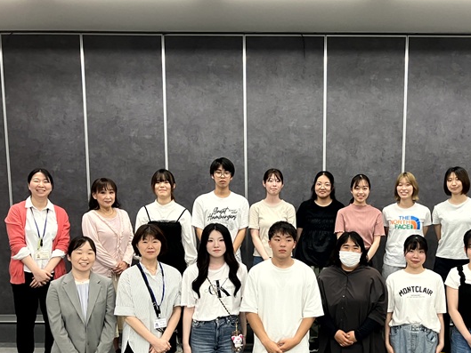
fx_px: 531
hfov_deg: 47.2
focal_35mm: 39
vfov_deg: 36.5
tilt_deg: -6.8
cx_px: 306
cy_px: 232
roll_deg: -0.3
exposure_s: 1/60
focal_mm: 3.99
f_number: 1.8
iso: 80
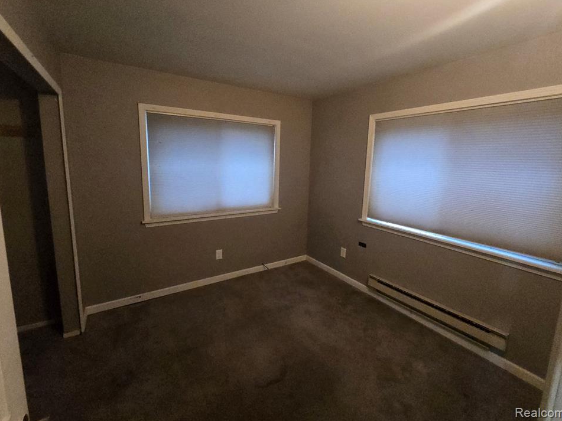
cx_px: 272
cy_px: 195
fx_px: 227
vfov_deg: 85.5
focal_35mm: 14
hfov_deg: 102.0
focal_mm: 2.2
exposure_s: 1/40
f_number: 2.2
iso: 1250
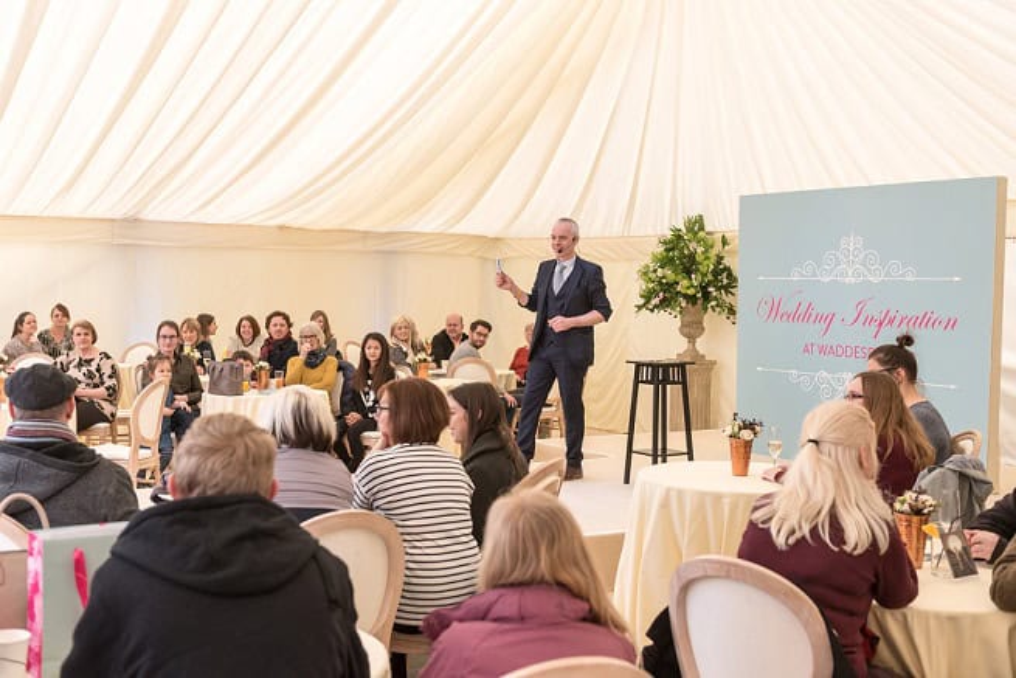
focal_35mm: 45
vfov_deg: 29.9
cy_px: 339
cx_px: 508
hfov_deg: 43.6
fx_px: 1270
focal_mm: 45
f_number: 4.5
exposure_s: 1/800
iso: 400
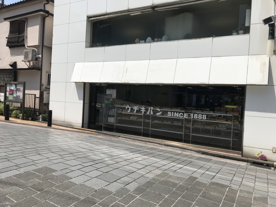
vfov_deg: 49.7
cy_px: 104
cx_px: 138
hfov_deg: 63.4
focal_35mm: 28
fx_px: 223
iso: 20
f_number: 1.8
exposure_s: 1/3831
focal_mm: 3.99
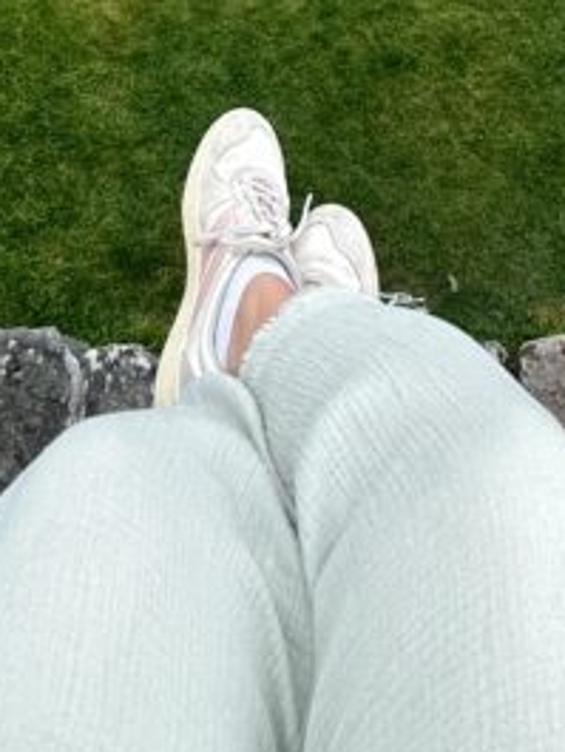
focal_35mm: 54
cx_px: 301
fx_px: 1174
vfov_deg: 24.6
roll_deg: +0.9
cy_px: -457
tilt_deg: -42.7
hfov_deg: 27.0
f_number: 2.2
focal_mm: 2.22
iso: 80
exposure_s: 1/99
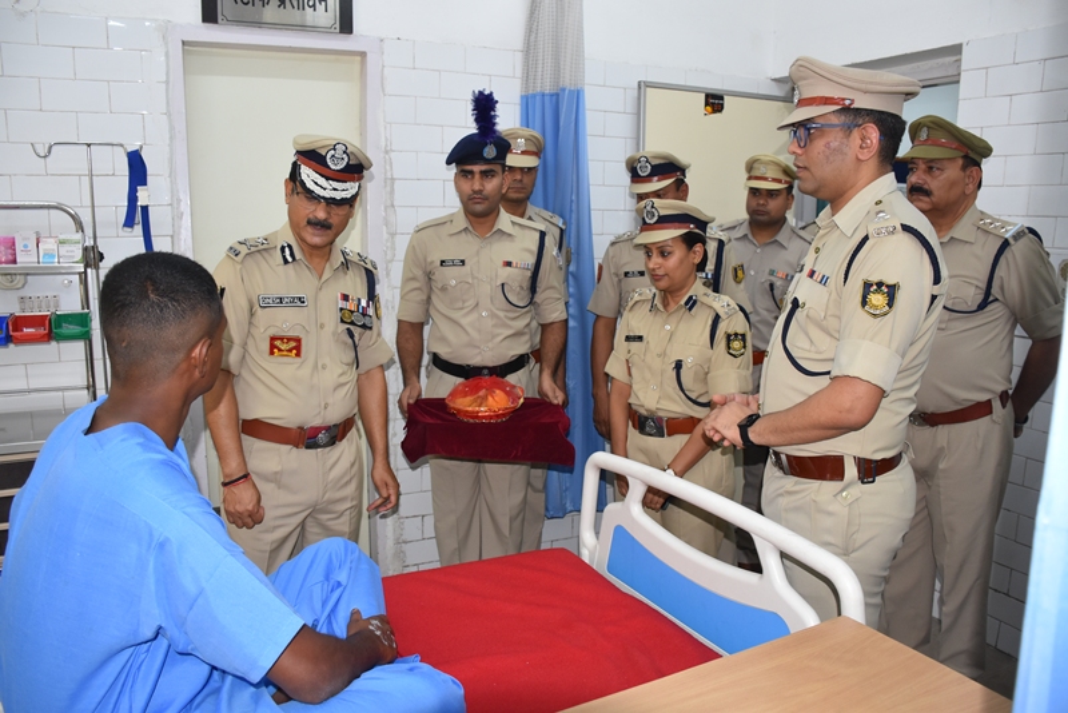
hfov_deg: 67.4
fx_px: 801
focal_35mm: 27
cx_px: 534
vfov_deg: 48.0
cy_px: 356
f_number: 4.5
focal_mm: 18
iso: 800
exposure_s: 1/80
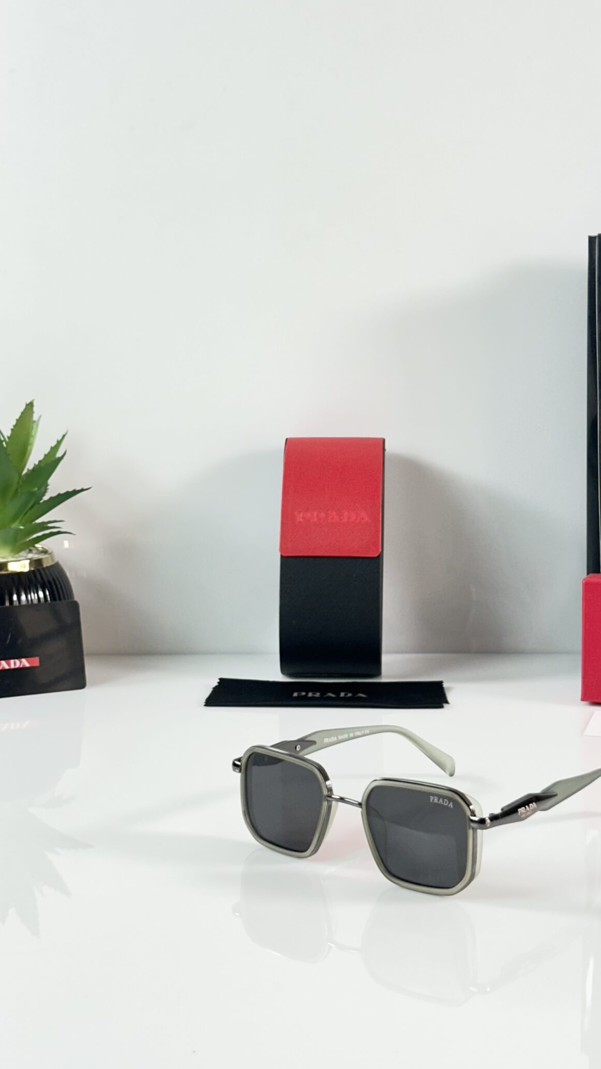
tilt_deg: -5.5
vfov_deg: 32.2
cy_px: 415
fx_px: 1841
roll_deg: -0.1
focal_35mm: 65
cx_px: 394
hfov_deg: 18.5
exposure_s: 1/100
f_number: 1.78
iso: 80
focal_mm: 6.86
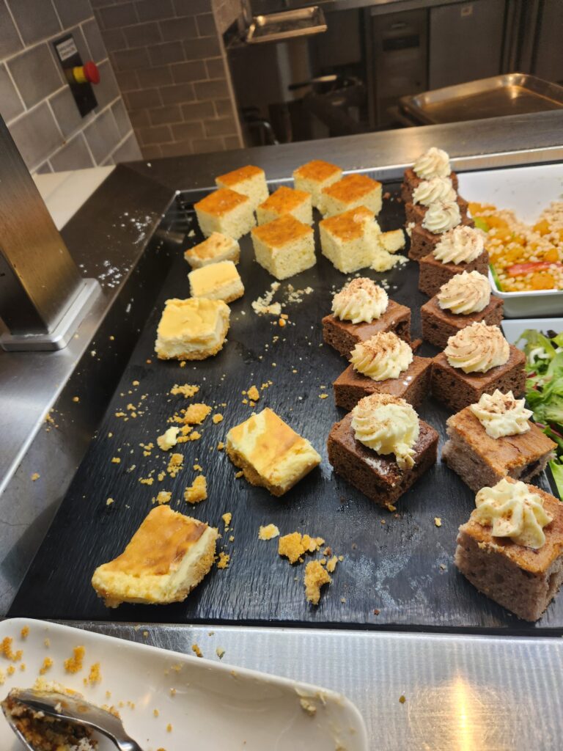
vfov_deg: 73.9
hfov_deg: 58.9
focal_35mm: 23
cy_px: 376
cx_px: 282
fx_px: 499
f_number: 1.8
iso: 64
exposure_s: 1/180
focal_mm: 5.4
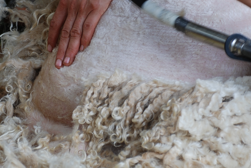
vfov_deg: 4.0
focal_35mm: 347
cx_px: 126
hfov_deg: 5.9
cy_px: 54
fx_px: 2423
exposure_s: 1/20
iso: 100
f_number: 5
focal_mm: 135
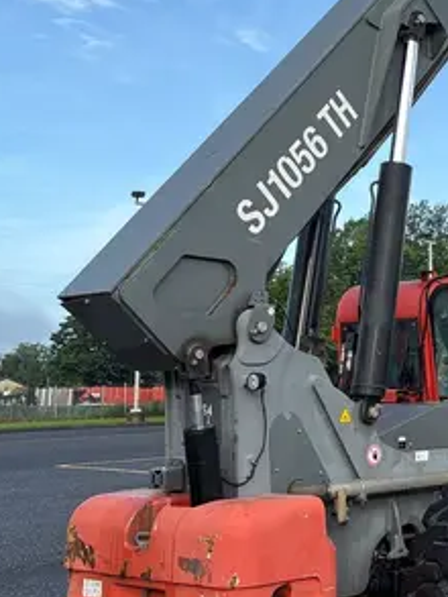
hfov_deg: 21.3
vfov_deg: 29.5
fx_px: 1121
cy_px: 180
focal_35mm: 65
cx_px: 505
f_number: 1.6
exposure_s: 1/1328
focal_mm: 5.96
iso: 50
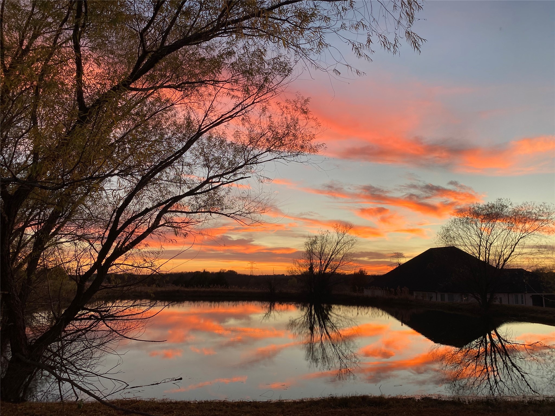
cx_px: 278
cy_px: 208
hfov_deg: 67.3
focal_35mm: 26
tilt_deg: +6.2
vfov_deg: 53.1
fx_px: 417
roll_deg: +0.5
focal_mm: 4.25
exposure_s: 1/122
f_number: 1.8
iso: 50
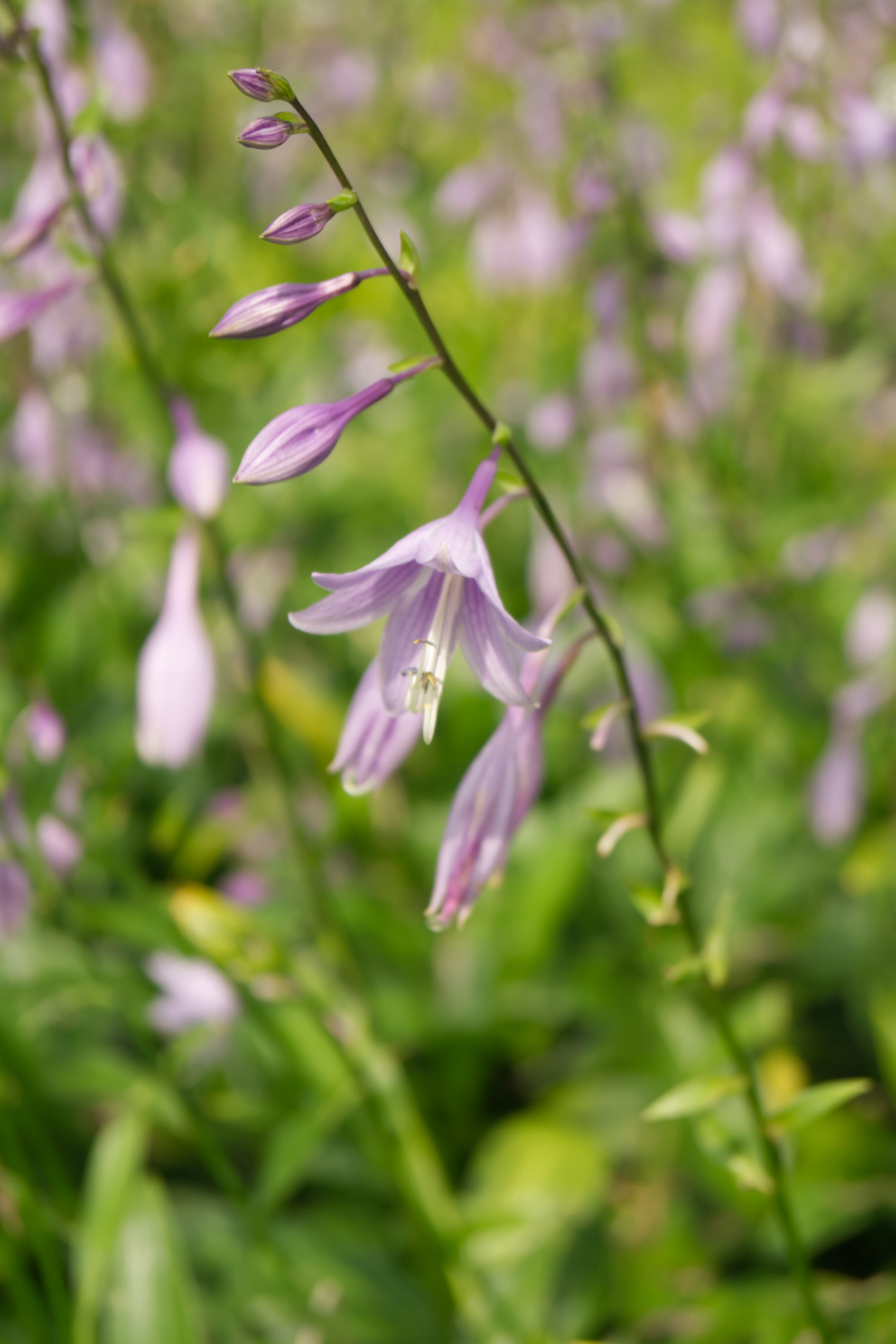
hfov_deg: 16.6
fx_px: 3080
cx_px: 448
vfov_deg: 24.6
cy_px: 672
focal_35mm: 82
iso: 320
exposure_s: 1/500
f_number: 5.6
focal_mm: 55
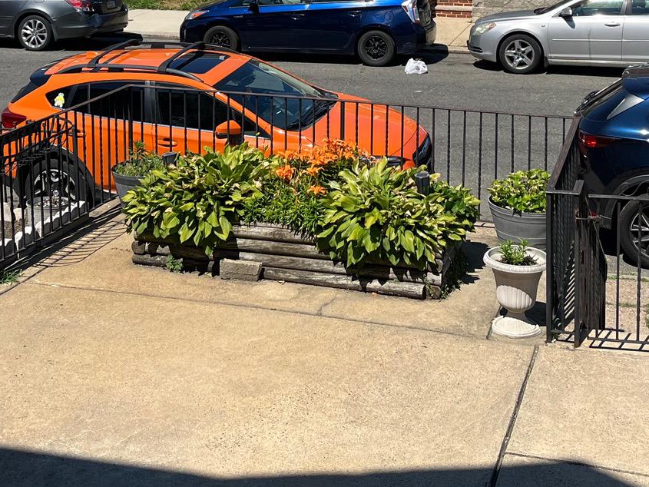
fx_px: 1181
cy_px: 16
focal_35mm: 63
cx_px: 349
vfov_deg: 22.5
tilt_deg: -8.1
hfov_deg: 30.7
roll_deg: +0.0
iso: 50
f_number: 1.6
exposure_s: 1/3413
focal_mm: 5.1
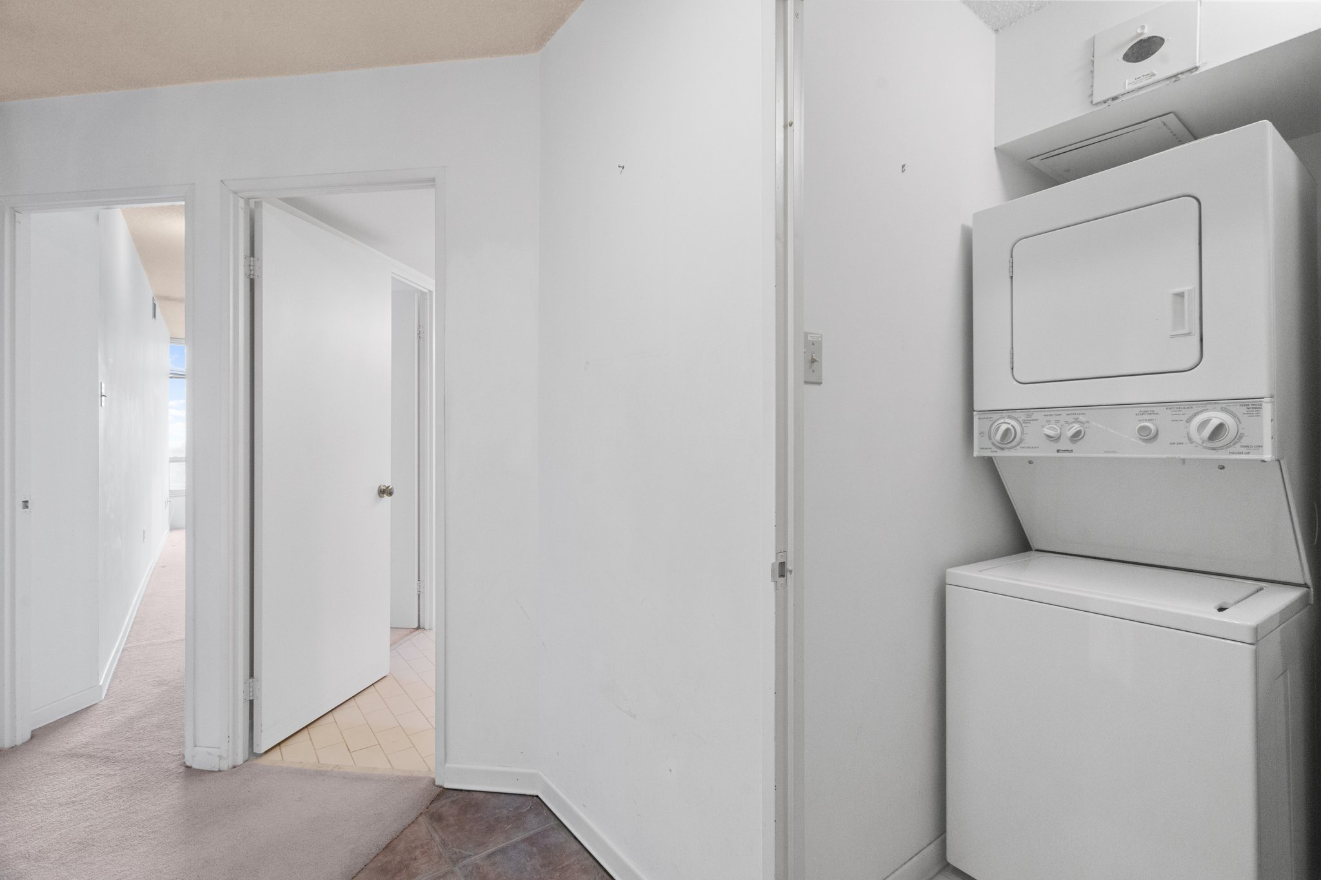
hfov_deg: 96.7
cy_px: 440
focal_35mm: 16
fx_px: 587
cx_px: 660
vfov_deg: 73.7
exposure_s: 1/20
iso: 12800
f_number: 9
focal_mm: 16
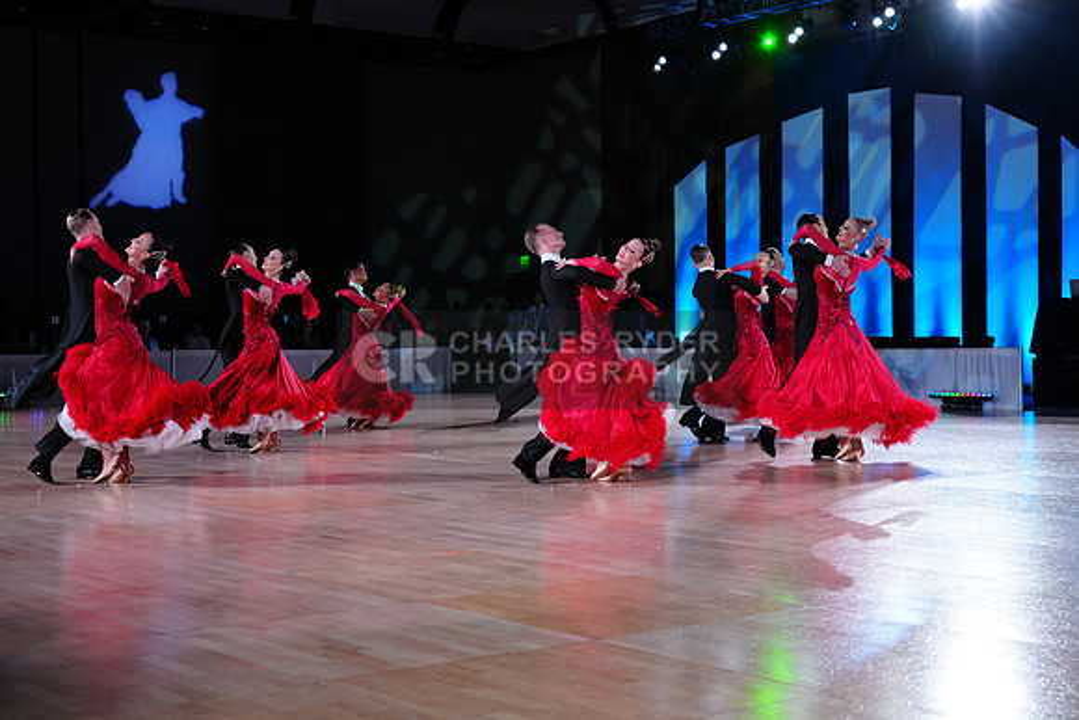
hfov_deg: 37.5
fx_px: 1589
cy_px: 360
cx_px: 540
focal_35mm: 53
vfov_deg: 25.5
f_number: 4
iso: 2500
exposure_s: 1/400
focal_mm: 53
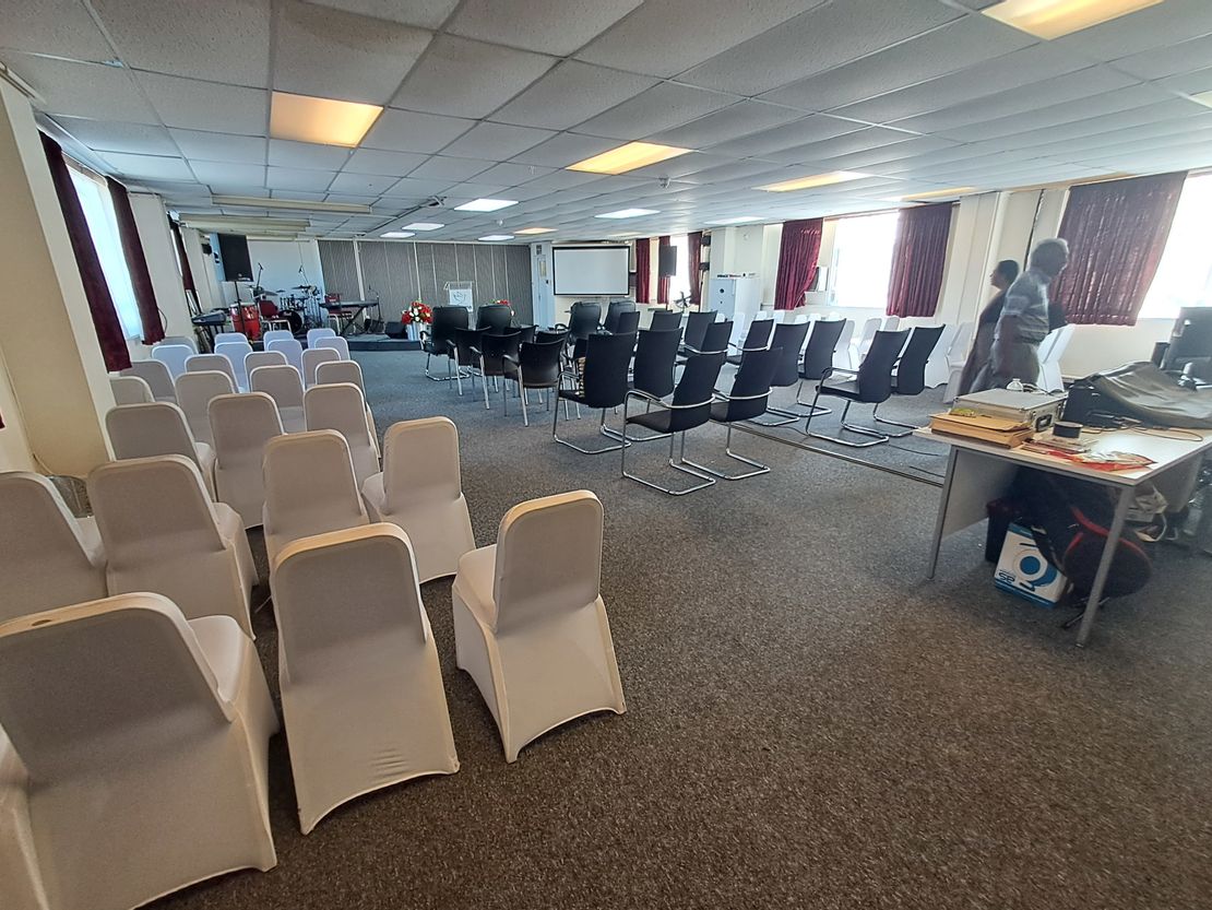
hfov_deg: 94.5
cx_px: 606
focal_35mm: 16
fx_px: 560
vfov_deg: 78.1
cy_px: 455
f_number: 2.2
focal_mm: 1.64
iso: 80
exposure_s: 1/50
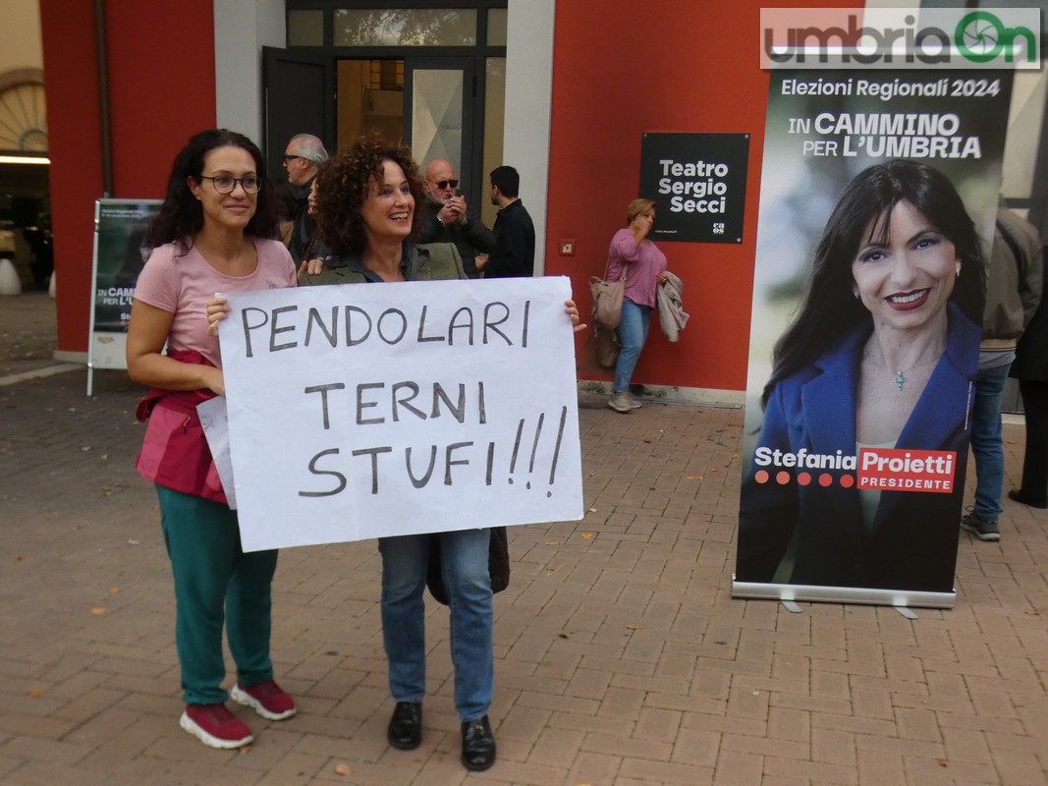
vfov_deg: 37.7
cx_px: 524
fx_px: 1150
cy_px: 393
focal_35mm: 38
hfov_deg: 49.0
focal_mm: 6.8
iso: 400
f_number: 3.5
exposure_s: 1/80
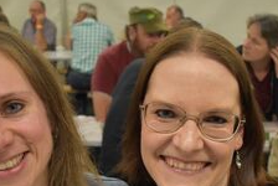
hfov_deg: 30.9
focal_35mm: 65
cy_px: 177
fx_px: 503
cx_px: 144
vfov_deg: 20.4
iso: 1600
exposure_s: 1/60
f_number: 3.5
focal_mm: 18
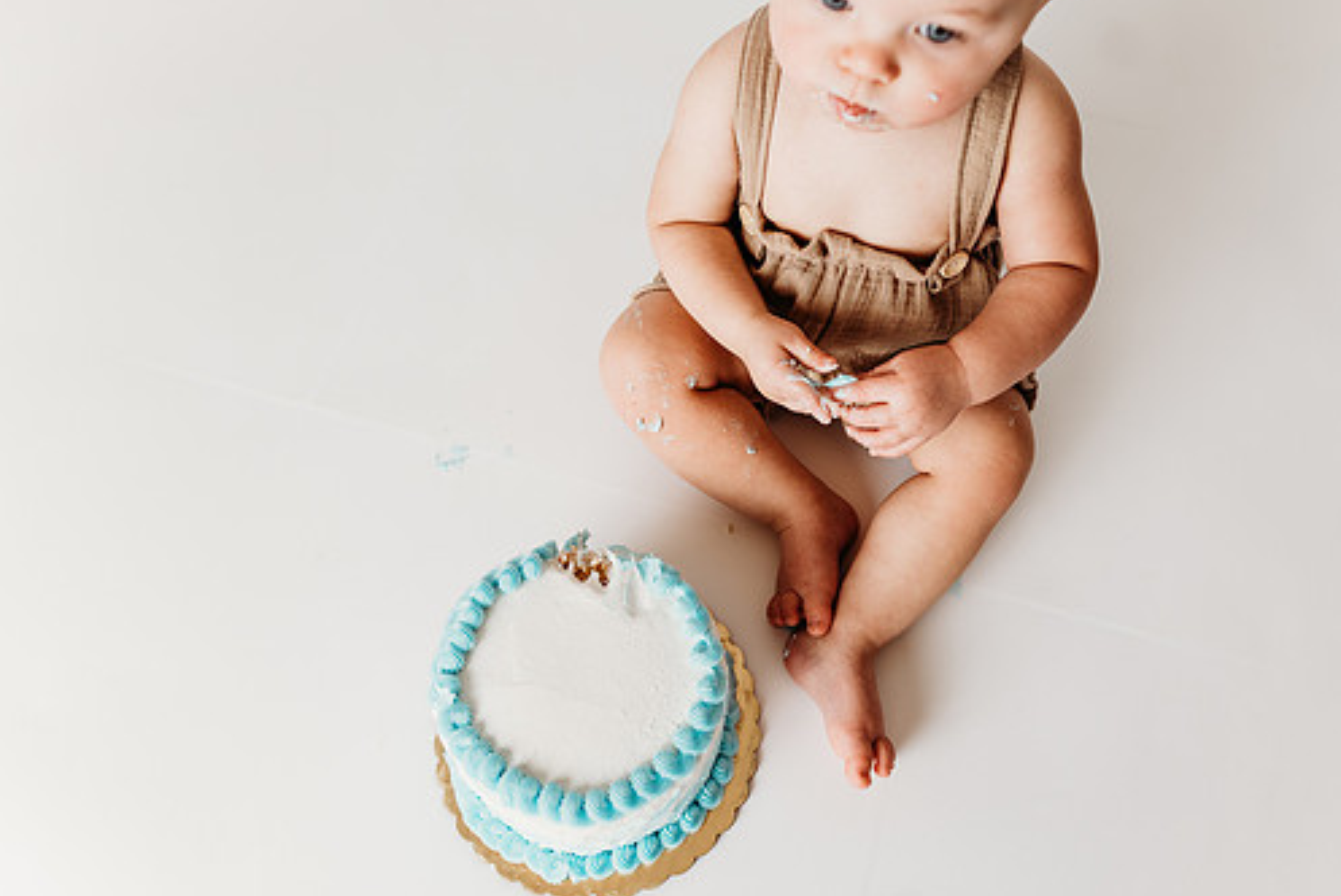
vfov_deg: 46.5
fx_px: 1044
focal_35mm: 28
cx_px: 755
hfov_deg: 65.2
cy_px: 436
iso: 100
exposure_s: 1/200
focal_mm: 24
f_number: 2.8
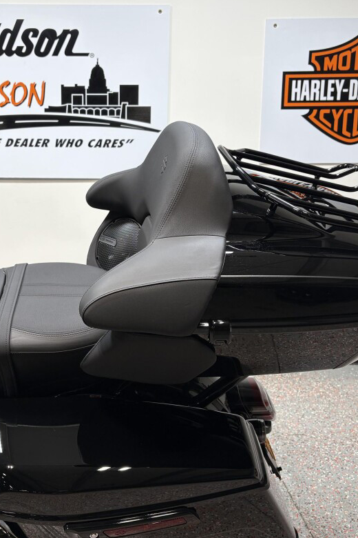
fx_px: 552
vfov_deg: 51.9
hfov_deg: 35.5
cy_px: 268
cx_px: 115
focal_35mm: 37
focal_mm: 5.96
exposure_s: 1/120
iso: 50
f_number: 1.6
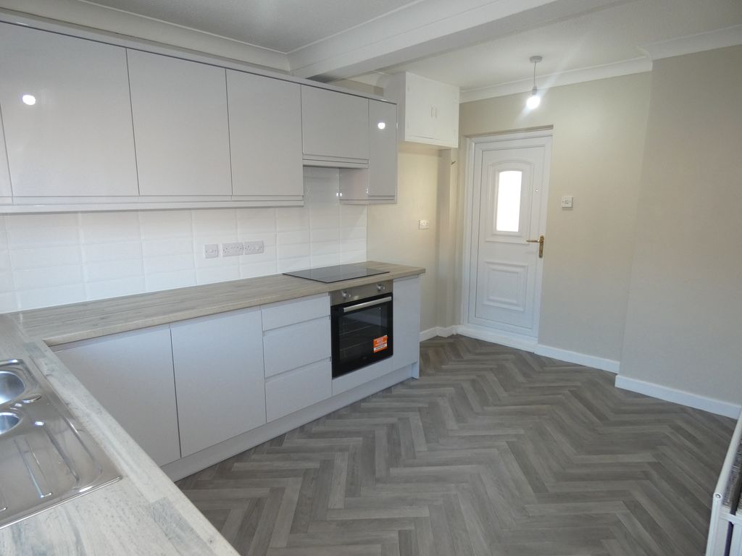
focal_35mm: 20
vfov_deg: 66.0
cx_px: 371
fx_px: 429
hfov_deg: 81.7
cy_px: 278
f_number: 2.8
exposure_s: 1/60
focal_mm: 3.6
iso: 250
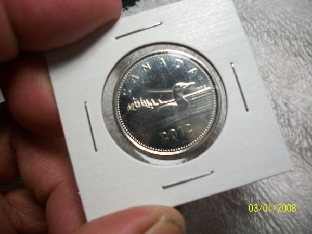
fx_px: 288
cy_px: 117
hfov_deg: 56.8
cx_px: 156
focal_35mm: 32
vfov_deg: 44.2
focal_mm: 5.7
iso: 80
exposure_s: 1/200
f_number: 2.9
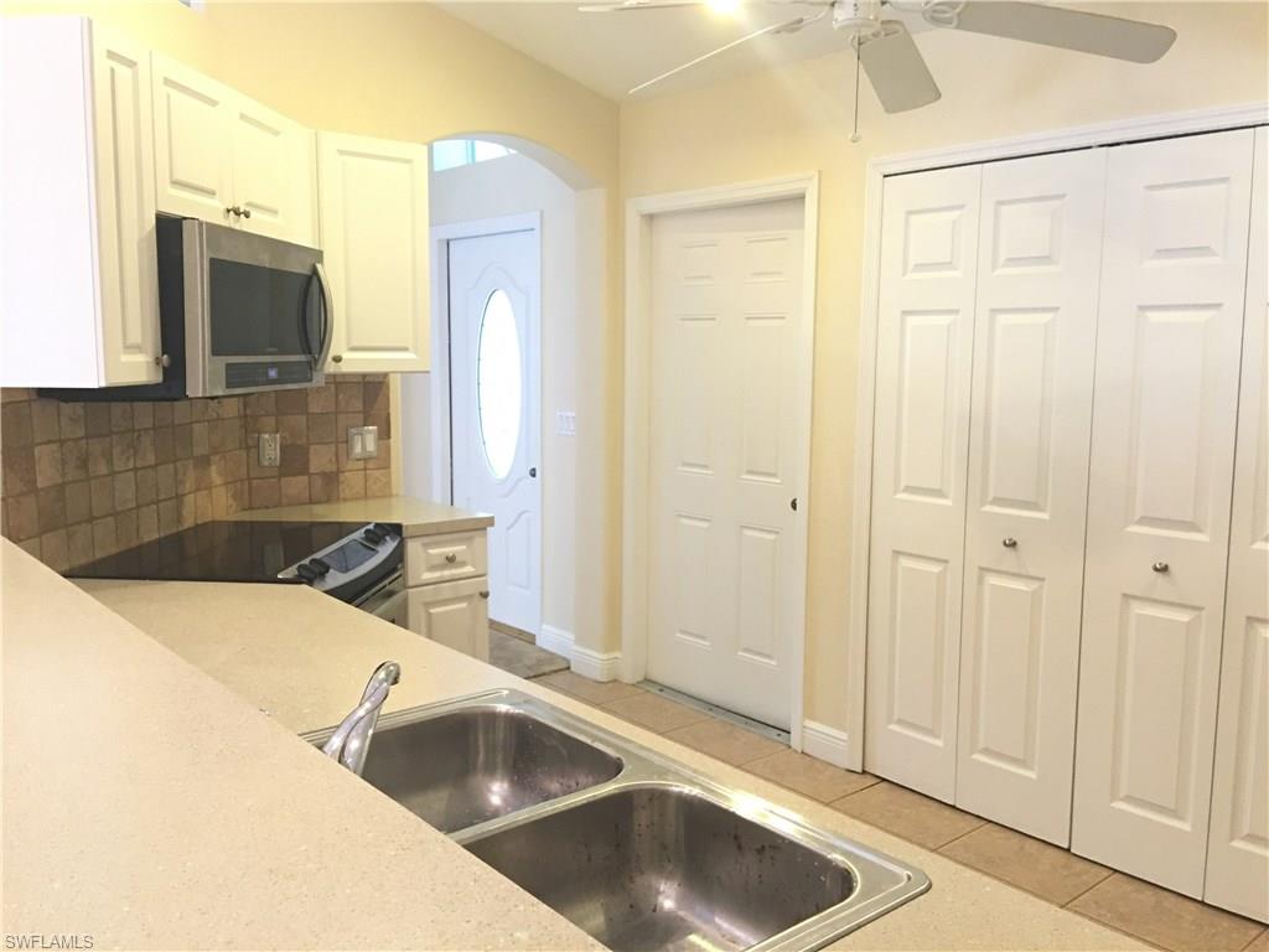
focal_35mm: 29
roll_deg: -1.1
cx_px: 634
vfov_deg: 48.2
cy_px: 476
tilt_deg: -6.1
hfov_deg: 61.7
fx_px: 1063
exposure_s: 1/15
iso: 100
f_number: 2.2
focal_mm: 4.15
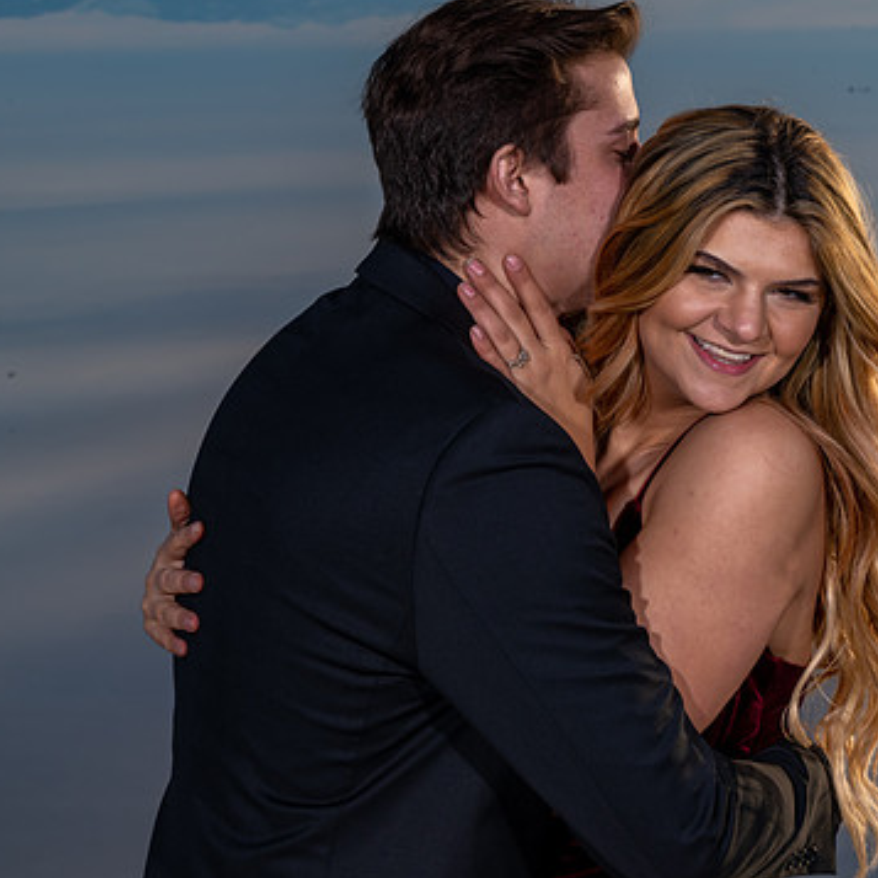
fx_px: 3759
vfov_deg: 13.3
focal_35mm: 131
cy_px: 440
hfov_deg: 13.3
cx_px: 580
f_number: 18
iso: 200
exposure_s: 1/200
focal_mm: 85
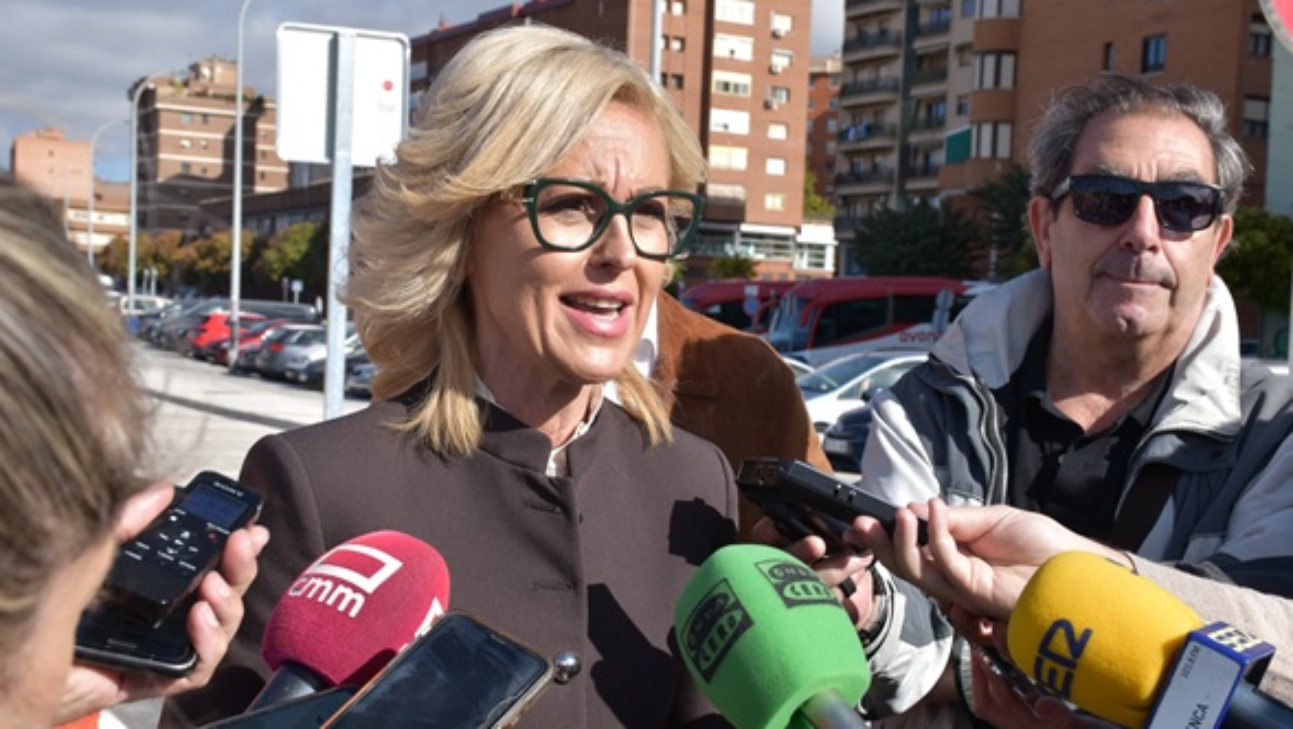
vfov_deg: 22.3
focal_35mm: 54
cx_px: 648
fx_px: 1852
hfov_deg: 38.5
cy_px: 374
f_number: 10
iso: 200
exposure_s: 1/400
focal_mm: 34
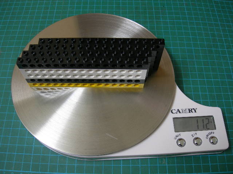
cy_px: 87
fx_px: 256
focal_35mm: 38
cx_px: 116
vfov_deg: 37.7
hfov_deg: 49.0
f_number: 2.8
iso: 50
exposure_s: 1/5.8
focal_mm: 7.8
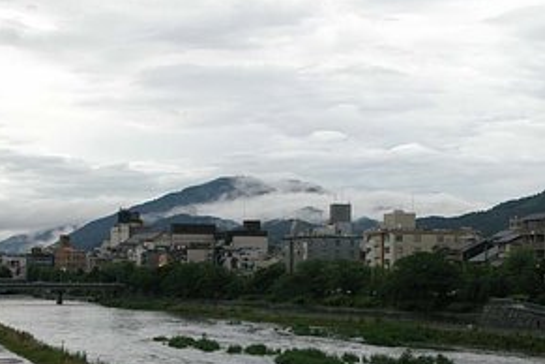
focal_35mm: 74
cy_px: 311
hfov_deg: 27.3
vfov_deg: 18.2
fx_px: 1120
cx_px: 324
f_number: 6.7
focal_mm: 28
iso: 800
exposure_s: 1/250
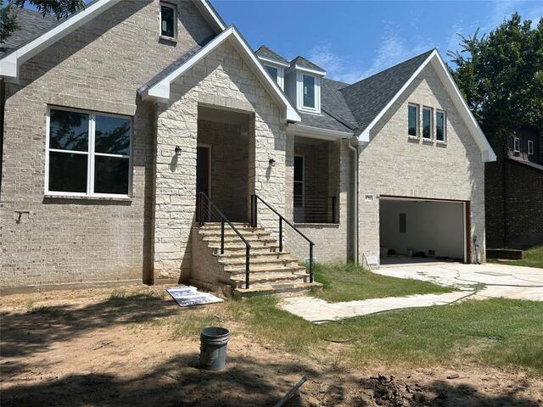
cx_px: 272
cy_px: 204
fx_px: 408
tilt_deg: +2.6
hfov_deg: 67.3
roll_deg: +0.4
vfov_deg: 53.1
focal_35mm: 26
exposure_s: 1/5882
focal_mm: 5.7
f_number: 1.5
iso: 50
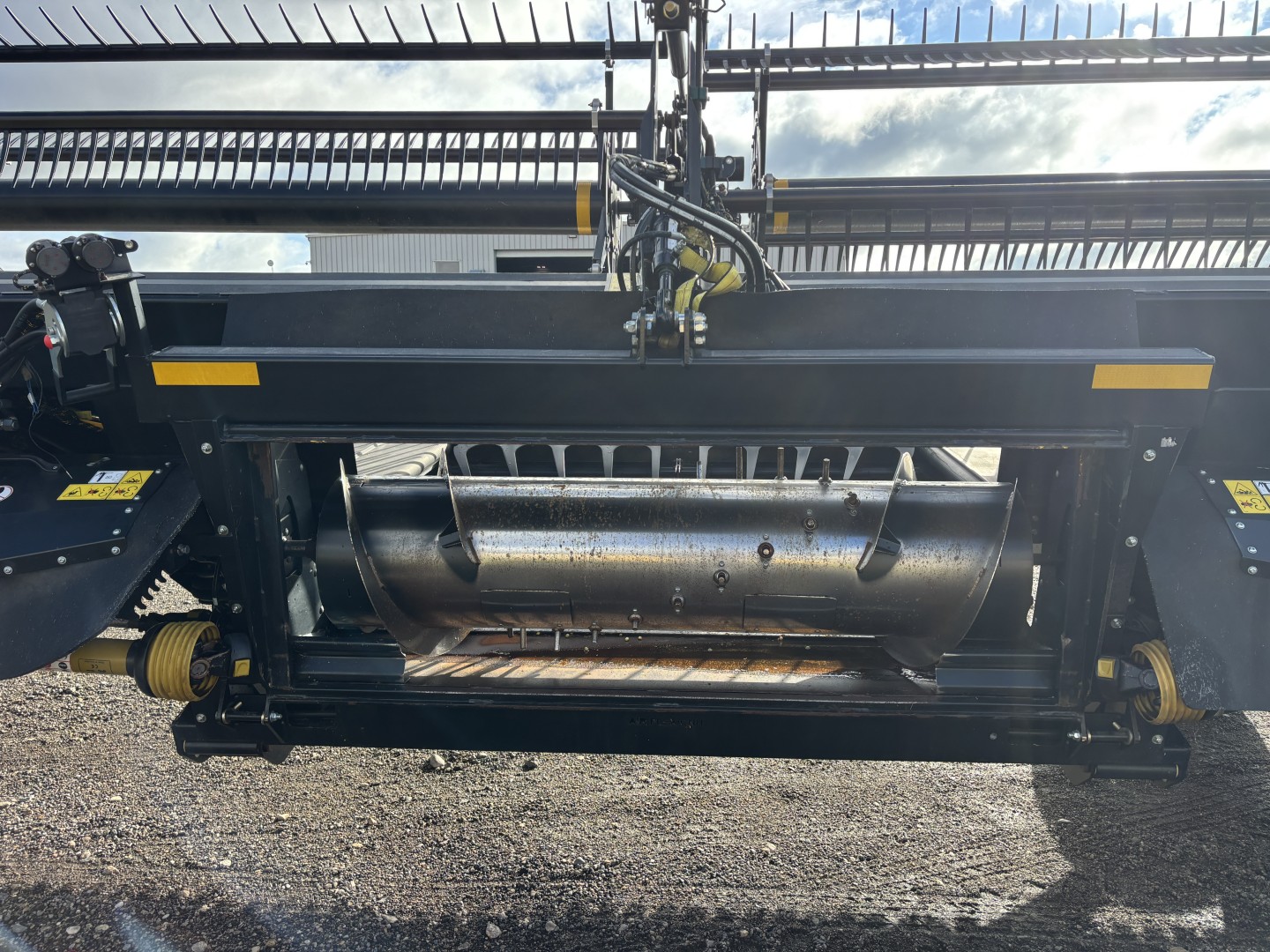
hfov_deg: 67.3
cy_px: 476
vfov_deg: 53.1
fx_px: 954
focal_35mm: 26
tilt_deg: -5.2
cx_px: 635
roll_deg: +1.8
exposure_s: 1/988
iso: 50
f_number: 1.6
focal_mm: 5.96
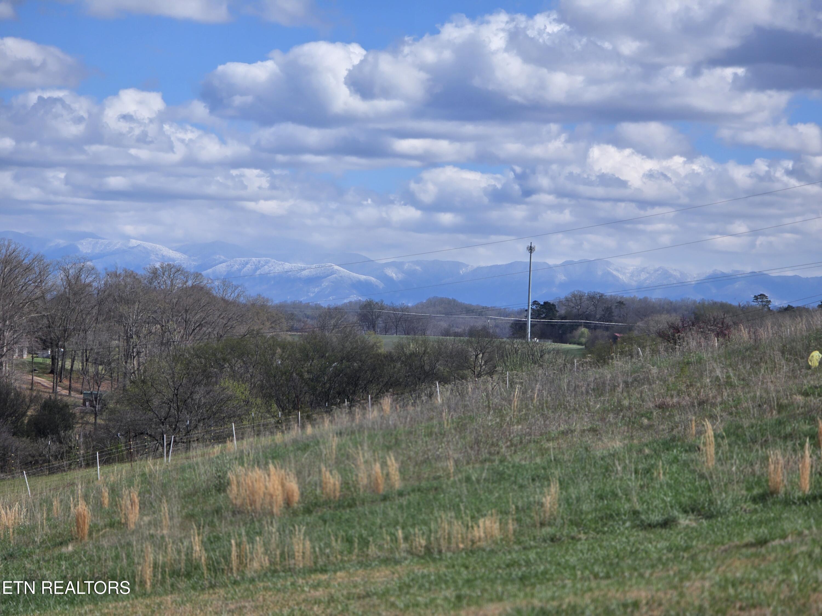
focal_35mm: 115
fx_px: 2731
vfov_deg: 12.9
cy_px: 308
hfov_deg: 17.1
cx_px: 411
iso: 64
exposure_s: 1/1983
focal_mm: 18.6
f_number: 3.4
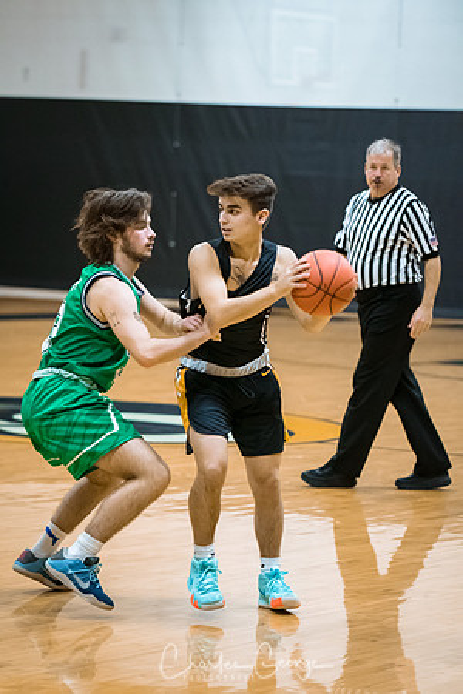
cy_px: 347
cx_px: 232
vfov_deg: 13.0
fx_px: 3038
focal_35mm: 158
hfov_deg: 8.7
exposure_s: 1/400
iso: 3200
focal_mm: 105
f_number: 2.8
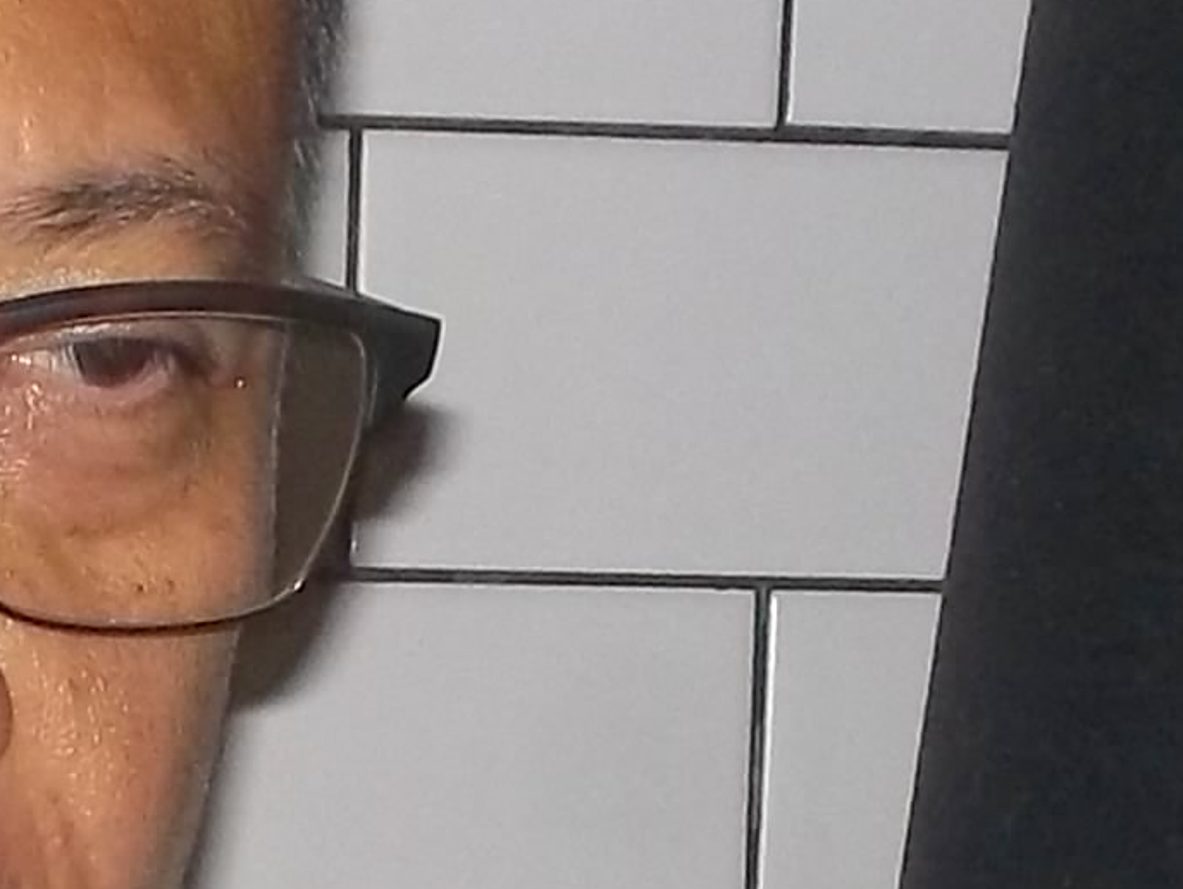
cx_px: -208
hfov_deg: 9.9
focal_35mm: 196
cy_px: 1697
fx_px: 6702
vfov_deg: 7.3
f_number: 3.7
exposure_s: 1/40
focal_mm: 5.2
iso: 160
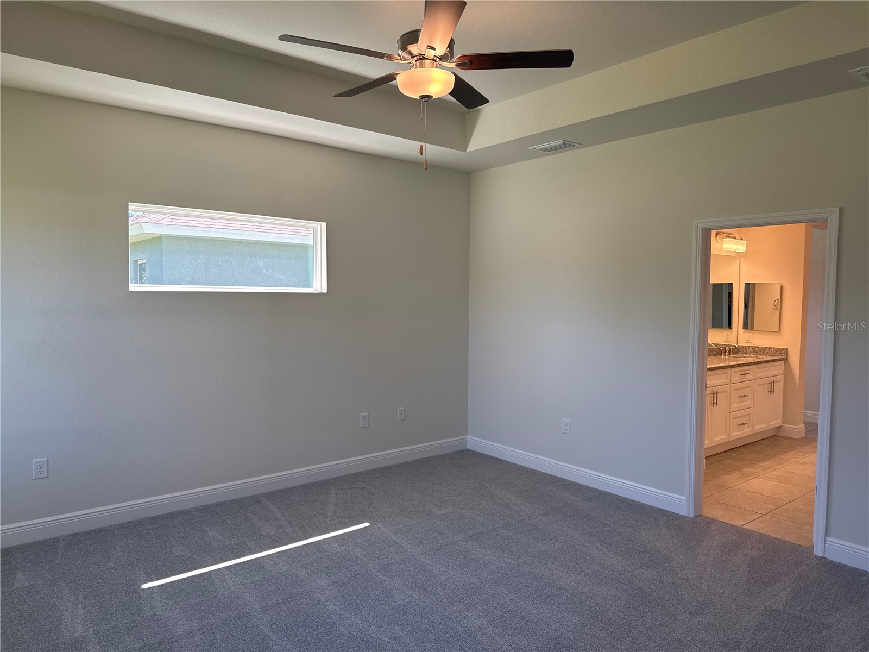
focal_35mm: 24
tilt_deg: -3.6
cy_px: 326
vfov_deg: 56.8
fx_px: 602
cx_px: 434
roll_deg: -0.7
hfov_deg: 71.6
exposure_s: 1/169
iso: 80
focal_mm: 6.76
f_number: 1.78
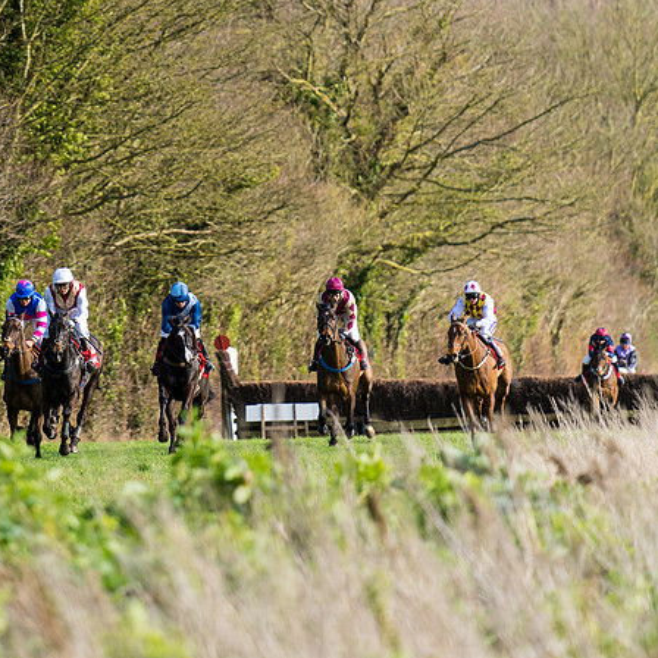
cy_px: 139
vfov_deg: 4.3
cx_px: -1
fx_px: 8688
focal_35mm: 404
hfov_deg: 4.3
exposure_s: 1/2000
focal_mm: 200
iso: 200
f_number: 2.8
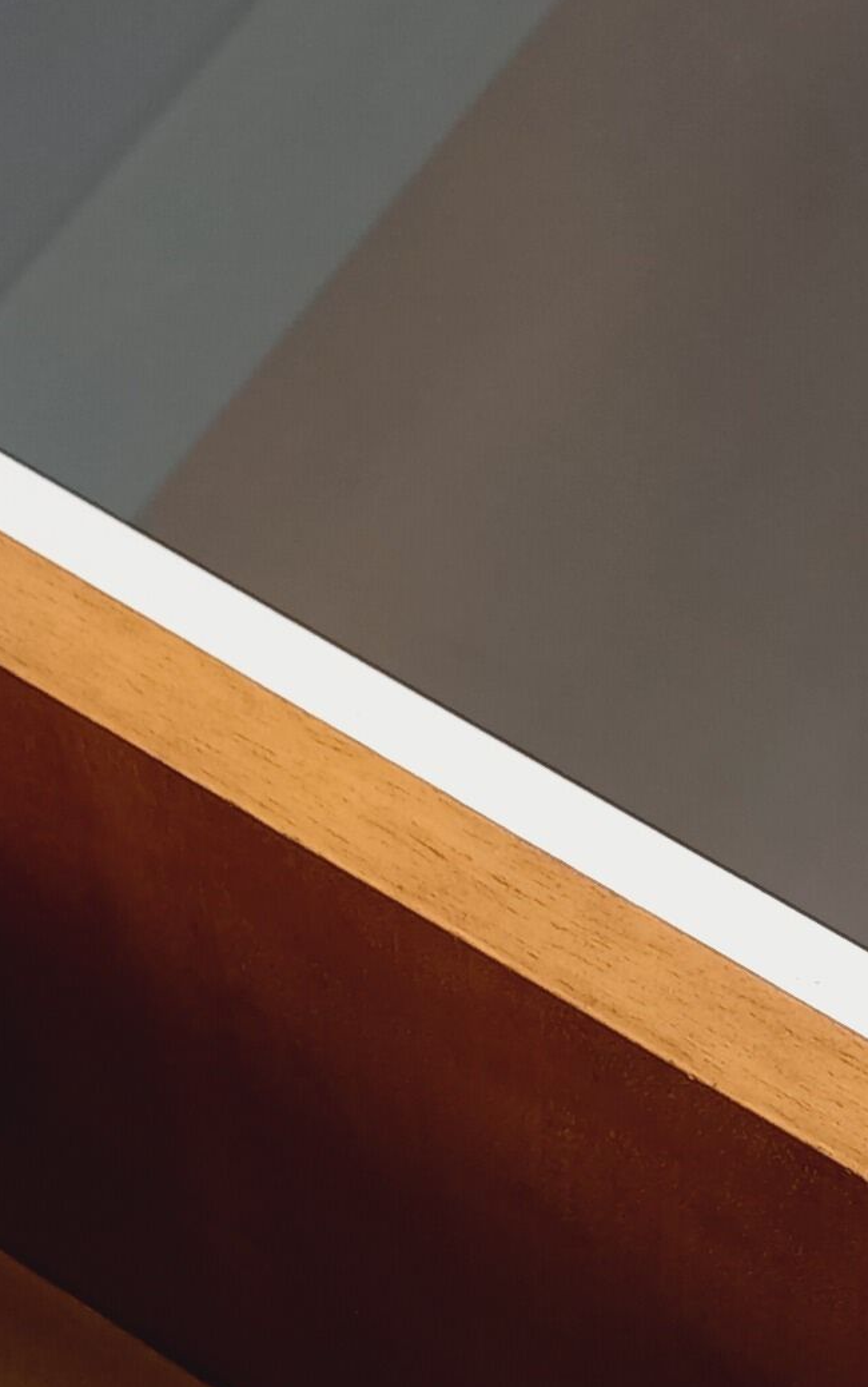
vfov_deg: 19.4
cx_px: 486
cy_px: 1569
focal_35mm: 102
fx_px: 3858
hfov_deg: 12.8
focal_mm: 4.65
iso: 320
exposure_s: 1/50
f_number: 1.8
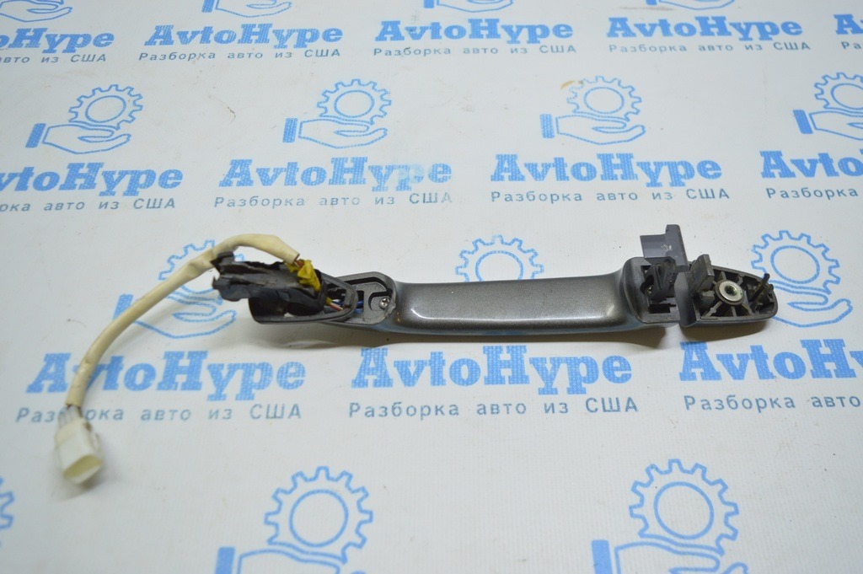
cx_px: 432
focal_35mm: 33
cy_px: 287
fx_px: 790
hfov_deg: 57.3
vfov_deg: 39.9
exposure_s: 1/80
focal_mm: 22
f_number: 3.8
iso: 400
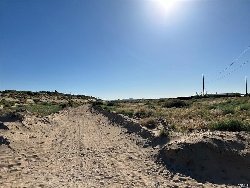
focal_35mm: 24
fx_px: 173
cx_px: 125
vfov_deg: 56.8
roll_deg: -1.3
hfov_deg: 71.6
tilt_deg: +2.5
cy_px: 94
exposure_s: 1/13699
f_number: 1.78
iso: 80
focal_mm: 6.86
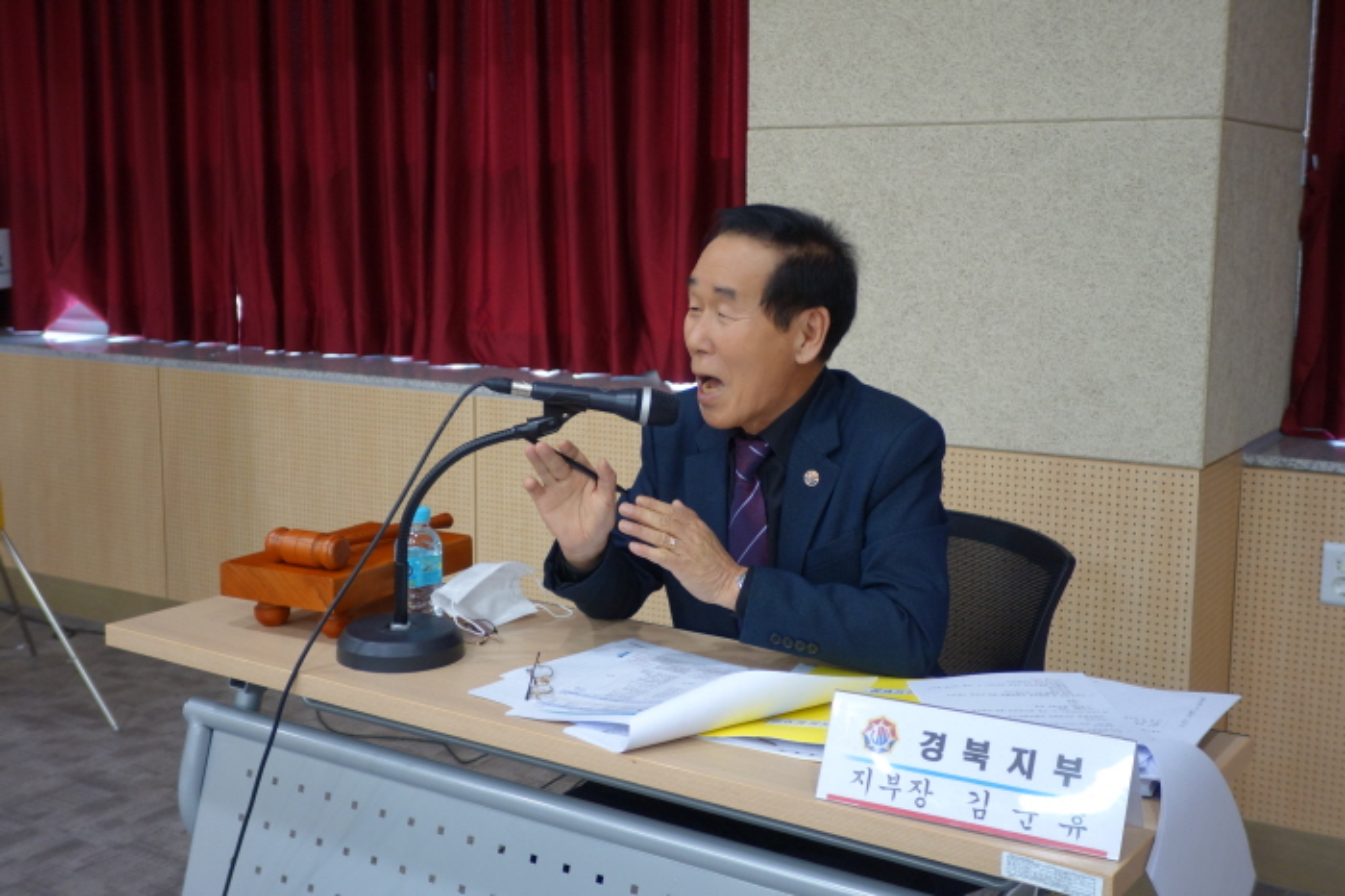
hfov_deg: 45.4
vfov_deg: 31.2
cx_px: 672
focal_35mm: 43
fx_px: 1606
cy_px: 448
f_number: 3.2
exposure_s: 1/60
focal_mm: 16.01
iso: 320
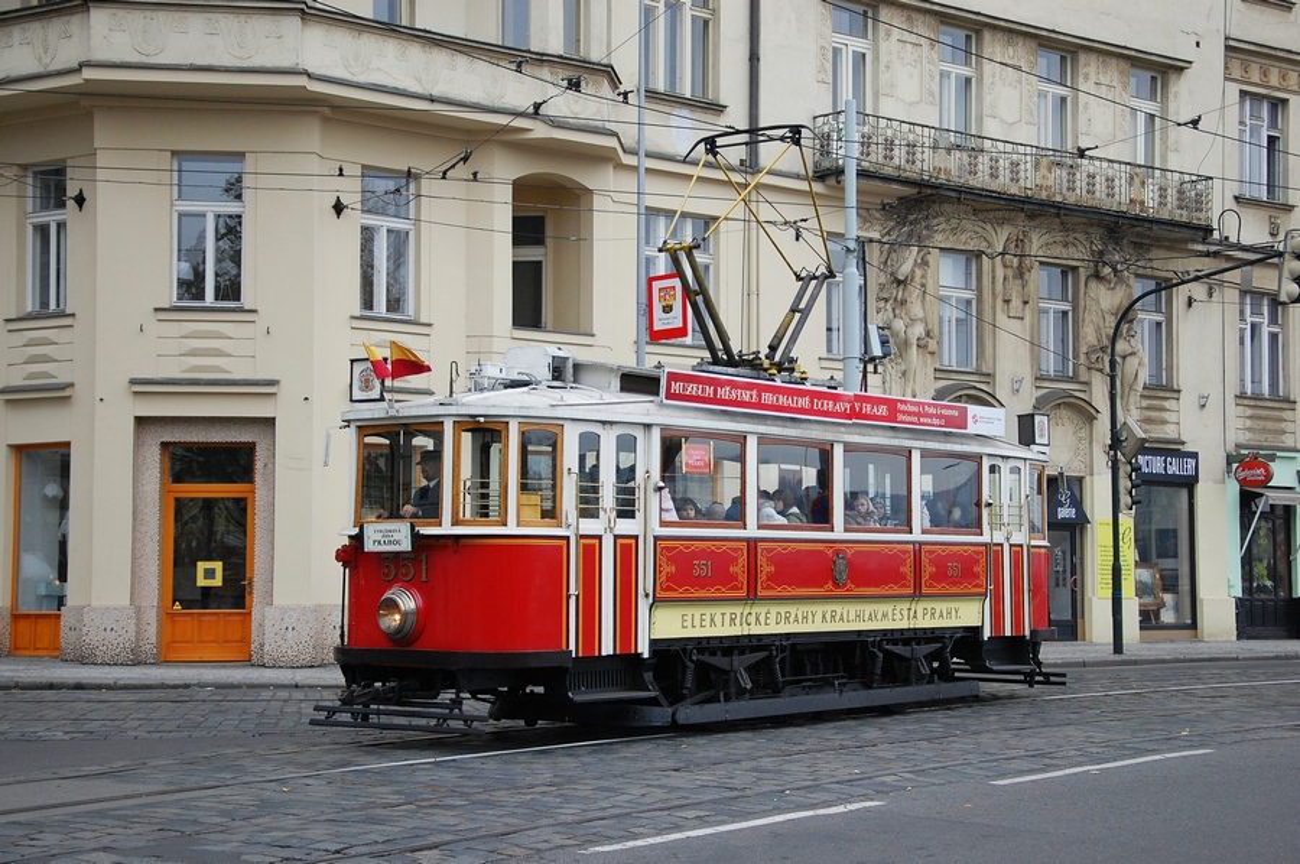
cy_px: 432
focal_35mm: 60
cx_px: 650
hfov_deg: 33.4
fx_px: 2164
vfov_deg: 22.6
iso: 640
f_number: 4.8
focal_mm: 40
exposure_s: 1/500
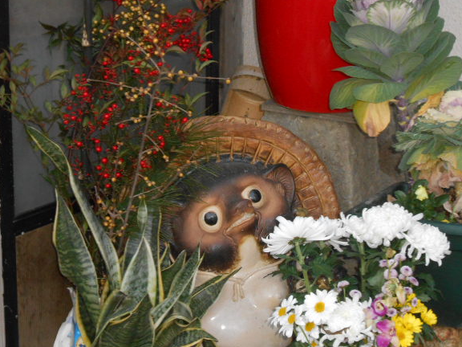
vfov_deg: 16.4
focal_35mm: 90
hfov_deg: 21.8
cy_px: 175
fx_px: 1201
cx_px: 254
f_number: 6.6
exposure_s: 1/60
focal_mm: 14.5
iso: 400
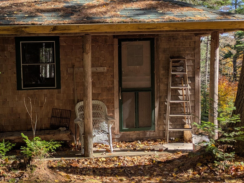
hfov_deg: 40.0
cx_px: 84
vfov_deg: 30.8
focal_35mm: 47
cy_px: 75
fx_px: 331
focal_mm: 5.43
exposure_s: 1/790
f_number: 1.89
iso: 43
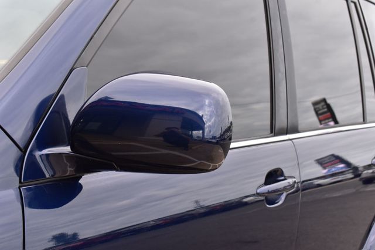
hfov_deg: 28.1
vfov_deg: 18.9
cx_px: 188
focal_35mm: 72
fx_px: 750
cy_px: 125
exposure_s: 1/160
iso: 400
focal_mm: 48
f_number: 9
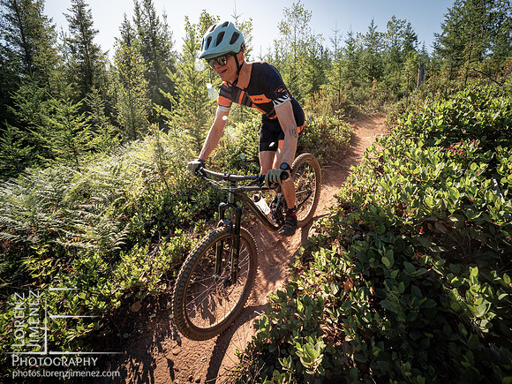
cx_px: 256
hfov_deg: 94.5
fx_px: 237
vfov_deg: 78.1
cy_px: 192
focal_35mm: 16
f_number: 4
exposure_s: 1/1000
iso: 400
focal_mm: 8
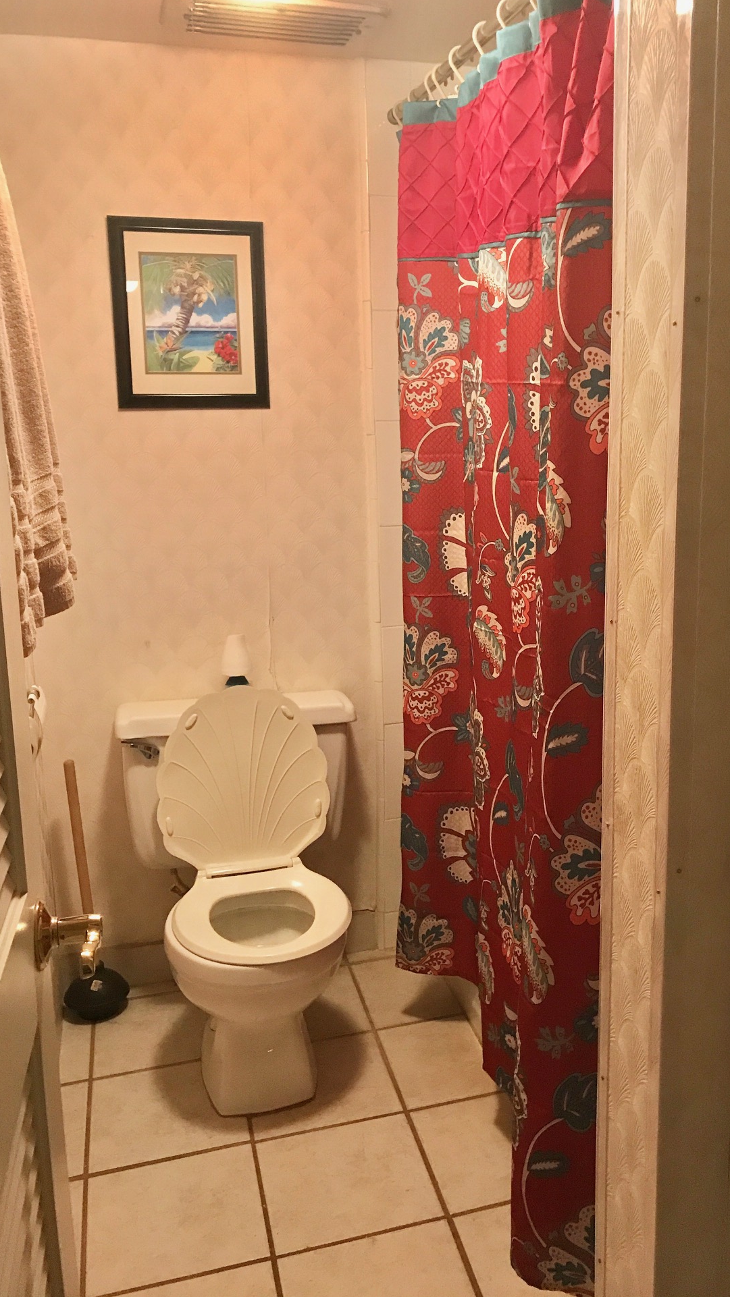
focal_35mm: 32
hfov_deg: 36.3
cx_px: 486
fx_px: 1101
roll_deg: +1.4
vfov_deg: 61.0
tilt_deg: -10.7
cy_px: 619
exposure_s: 1/13
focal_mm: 3.99
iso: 100
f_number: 1.8
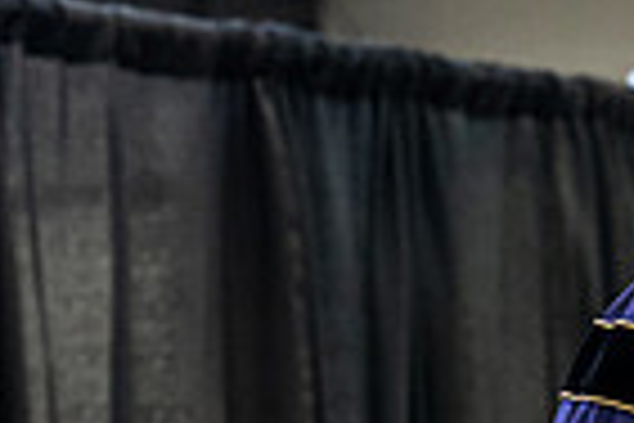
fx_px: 6251
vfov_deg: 3.9
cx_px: 1196
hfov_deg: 5.7
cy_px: 362
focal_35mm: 355
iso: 4000
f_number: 4.5
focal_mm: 86
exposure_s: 1/200
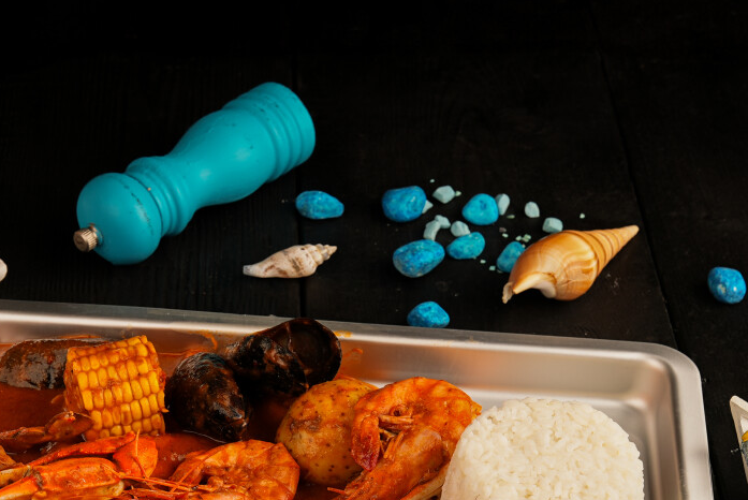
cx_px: 284
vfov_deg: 15.1
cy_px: 437
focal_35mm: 90
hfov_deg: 22.6
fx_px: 1872
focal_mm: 49
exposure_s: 1/100
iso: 80
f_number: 9
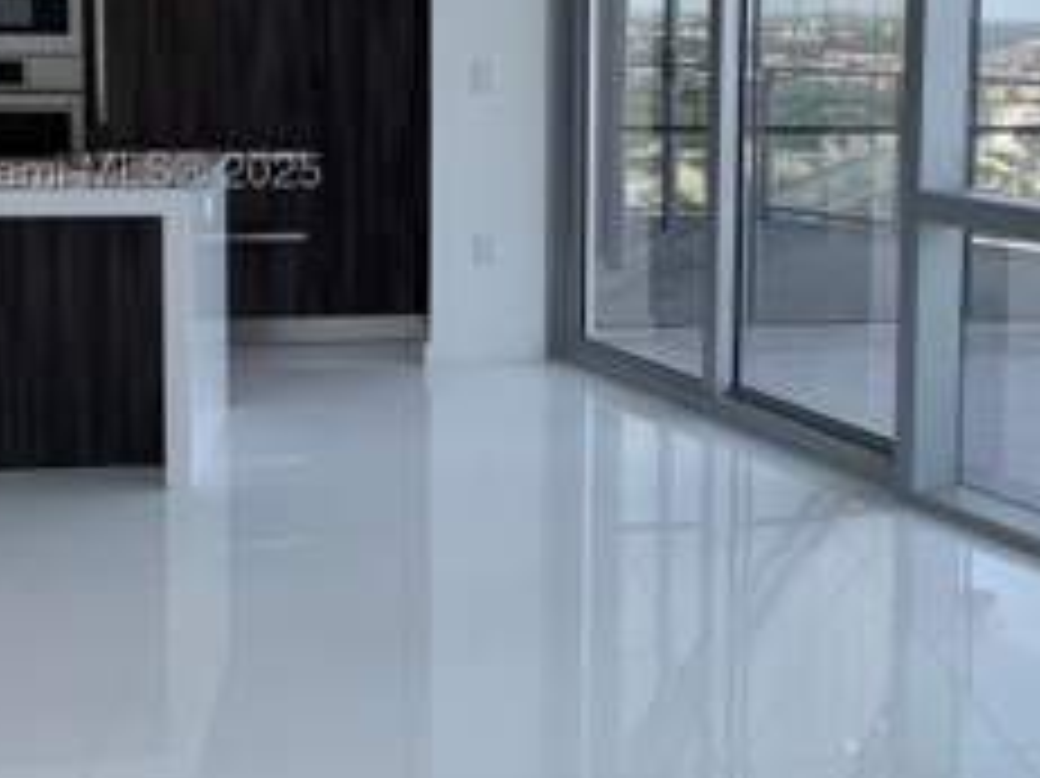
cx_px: 720
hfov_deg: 35.1
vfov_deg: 26.6
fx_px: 1622
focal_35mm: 54
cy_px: 180
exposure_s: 1/259
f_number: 1.8
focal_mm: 4.25
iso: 25
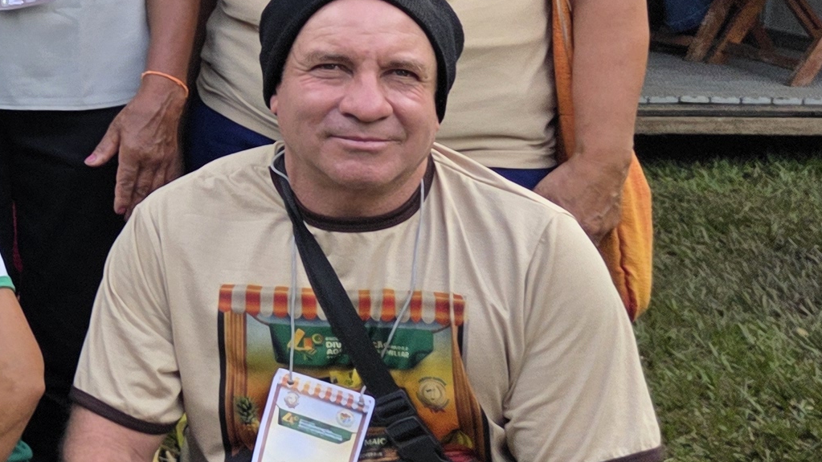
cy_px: -89
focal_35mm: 98
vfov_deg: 12.1
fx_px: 2136
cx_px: -718
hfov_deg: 17.2
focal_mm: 6.3
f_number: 1.7
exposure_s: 1/359
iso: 25
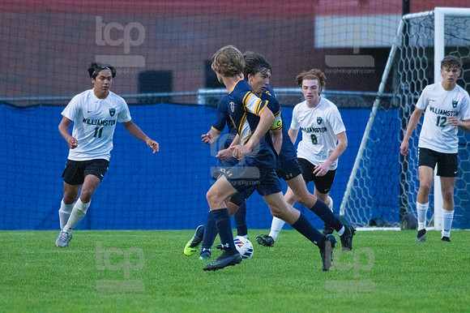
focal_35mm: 525
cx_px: 235
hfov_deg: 3.9
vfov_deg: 2.6
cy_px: 156
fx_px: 6850
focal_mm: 350
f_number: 5.6
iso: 6400
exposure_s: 1/2000
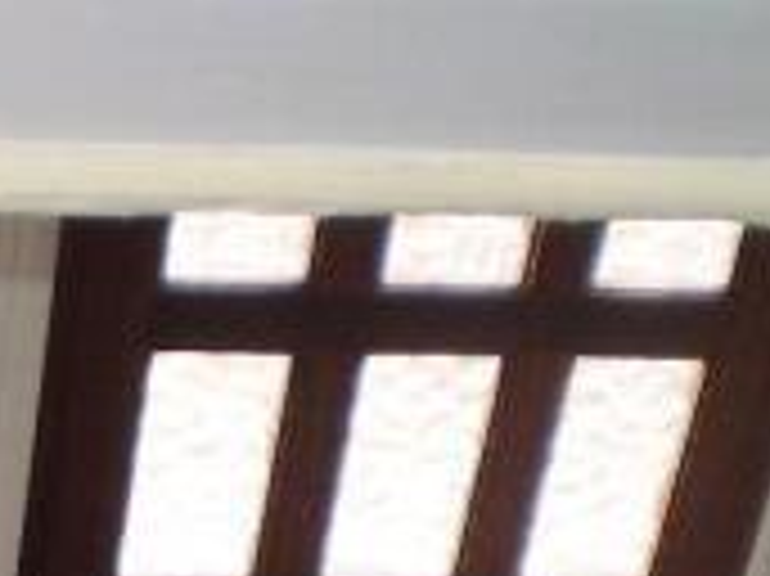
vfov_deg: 11.3
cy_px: 979
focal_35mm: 123
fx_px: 2734
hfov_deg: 15.2
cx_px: -259
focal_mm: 6.3
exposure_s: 1/30
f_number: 3.1
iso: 125
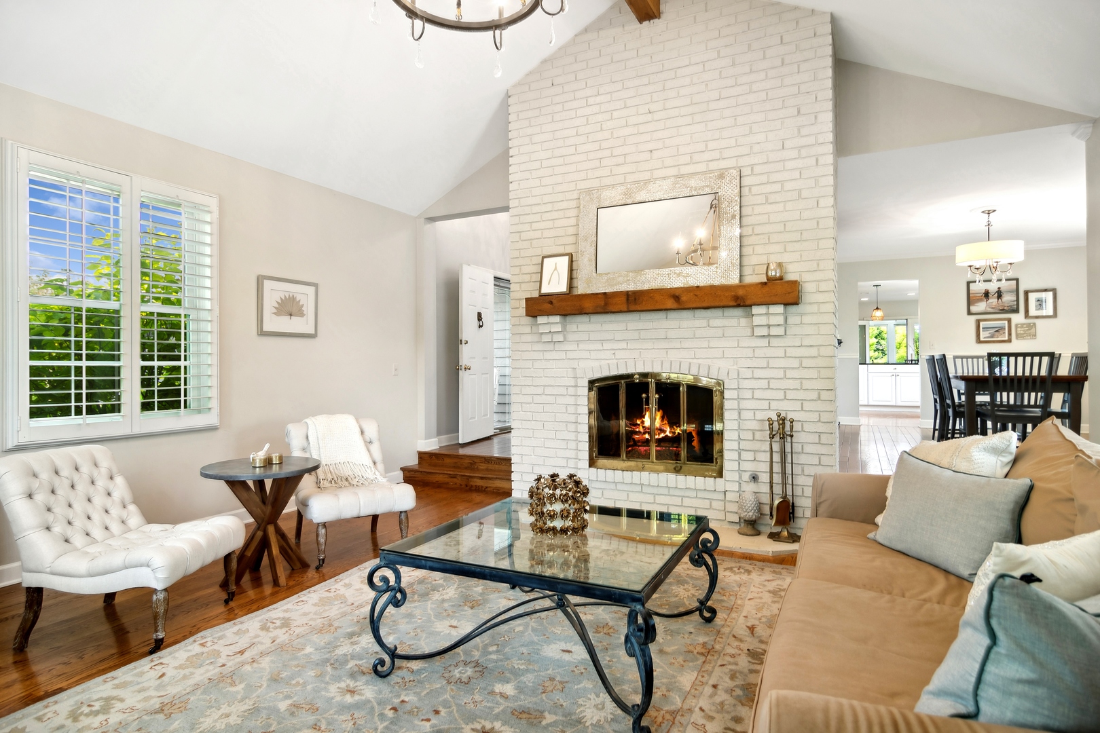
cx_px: 550
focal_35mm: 18
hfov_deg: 90.0
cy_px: 366
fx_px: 550
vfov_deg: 67.4
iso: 200
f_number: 8
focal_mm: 12
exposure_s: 1/25
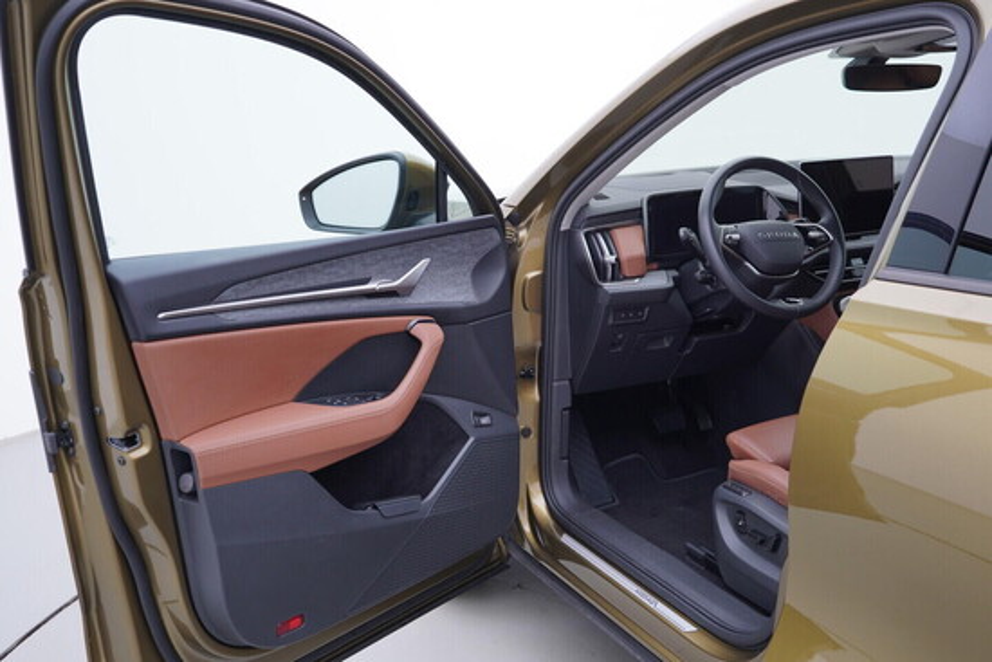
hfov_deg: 53.1
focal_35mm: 36
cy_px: 331
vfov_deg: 36.9
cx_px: 496
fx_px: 992
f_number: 3.2
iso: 125
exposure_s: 1/50
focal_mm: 24
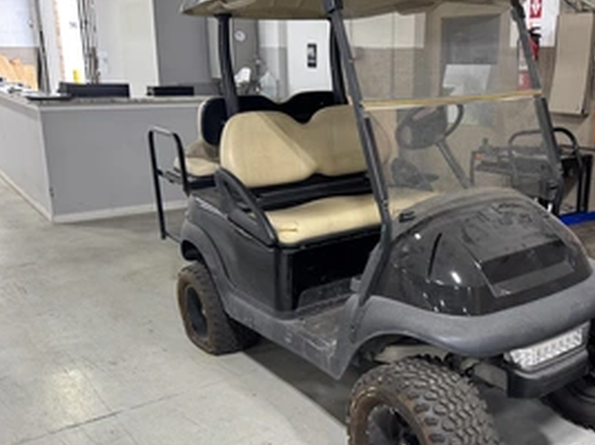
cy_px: 225
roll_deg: +0.6
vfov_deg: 39.6
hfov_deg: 50.4
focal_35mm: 36
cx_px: 399
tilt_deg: -14.2
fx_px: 619
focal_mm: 6.76
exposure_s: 1/120
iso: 200
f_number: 1.78
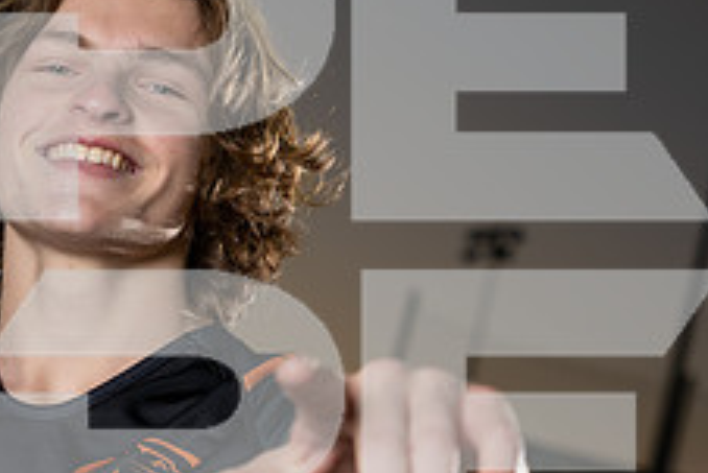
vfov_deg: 8.9
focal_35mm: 154
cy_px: 437
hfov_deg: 13.1
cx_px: -75
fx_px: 3030
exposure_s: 1/250
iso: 160
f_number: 4.5
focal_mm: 60
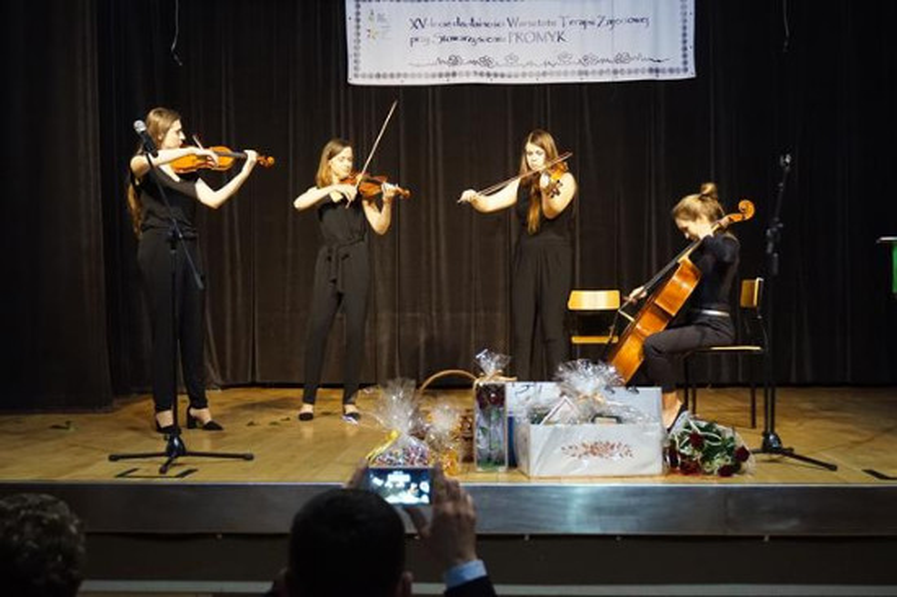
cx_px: 448
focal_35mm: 50
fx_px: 1233
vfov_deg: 27.2
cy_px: 298
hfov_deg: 40.0
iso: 3200
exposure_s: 1/80
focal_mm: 33
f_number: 5
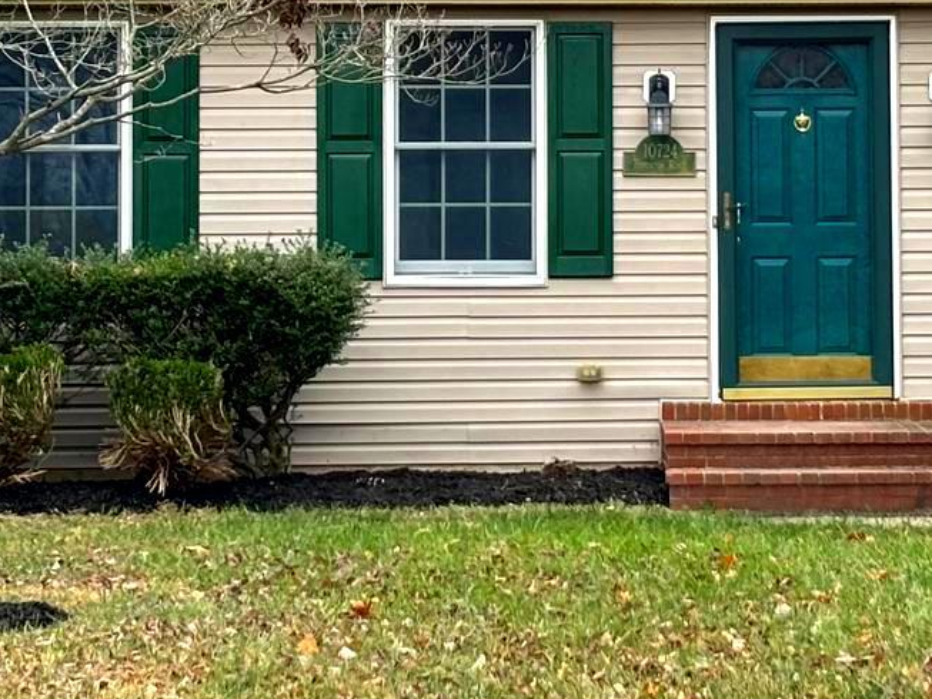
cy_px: 77
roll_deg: -0.1
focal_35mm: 163
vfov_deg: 9.1
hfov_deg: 12.1
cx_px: 726
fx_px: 4389
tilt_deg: +2.4
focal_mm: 5.96
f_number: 1.6
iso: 32
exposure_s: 1/210
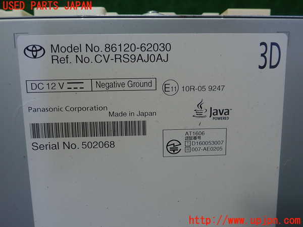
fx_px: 263
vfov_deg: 46.8
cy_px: 114
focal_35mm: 30
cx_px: 152
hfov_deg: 60.0
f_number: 2.3
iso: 125
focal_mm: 5.5
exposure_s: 1/125
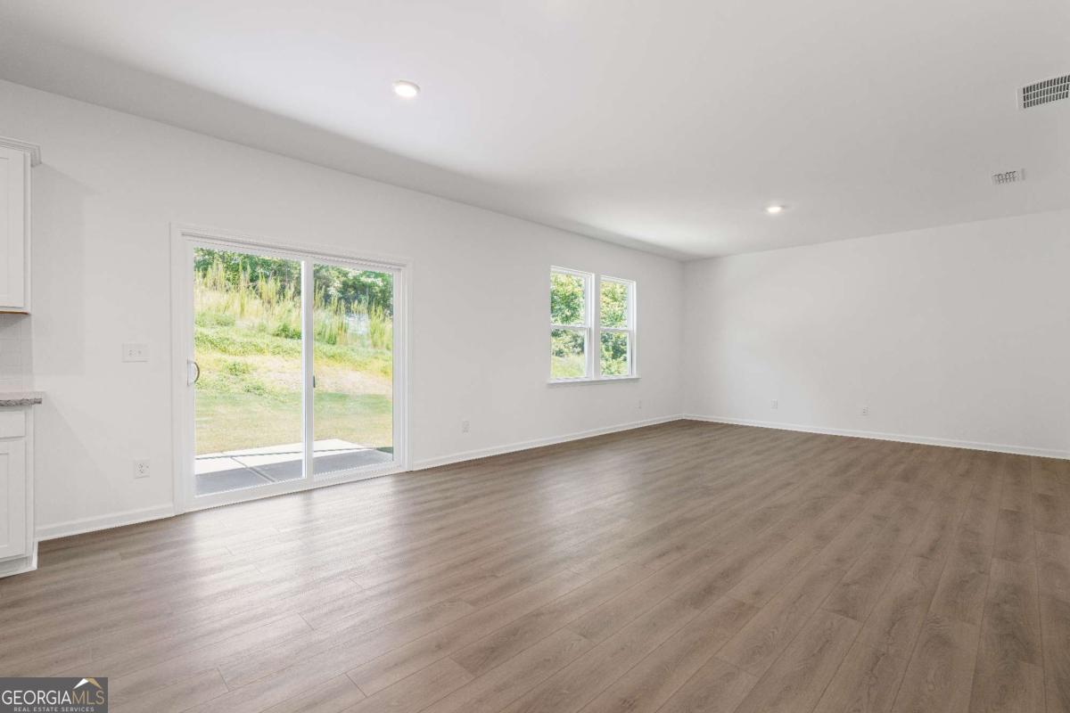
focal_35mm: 16
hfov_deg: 96.7
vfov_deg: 73.7
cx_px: 535
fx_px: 476
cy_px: 356
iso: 500
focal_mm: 16
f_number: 8
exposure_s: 1/30
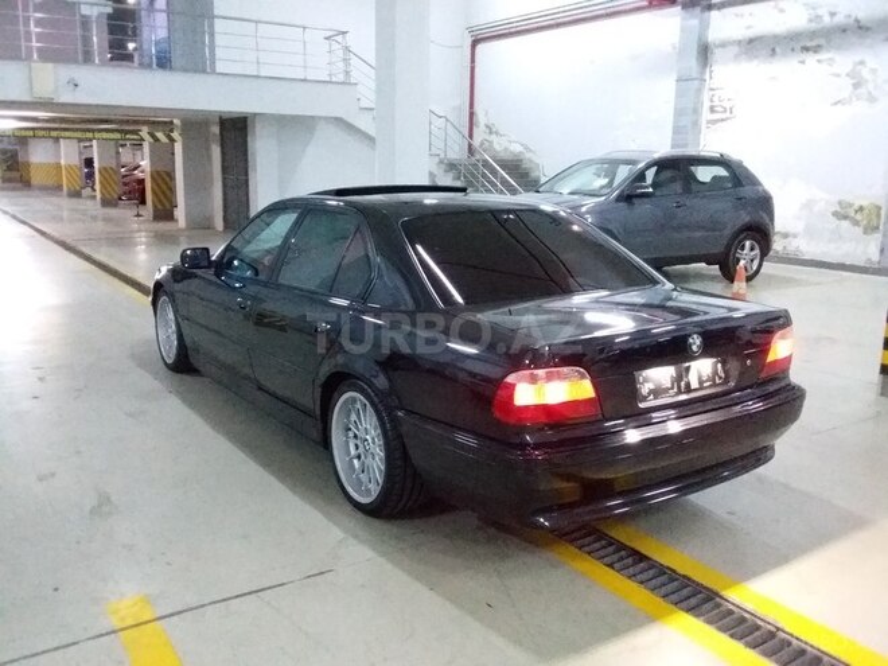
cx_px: 444
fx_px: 795
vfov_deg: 45.4
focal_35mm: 31
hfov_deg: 58.4
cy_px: 333
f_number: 2.2
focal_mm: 3.3
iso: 640
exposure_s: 1/17
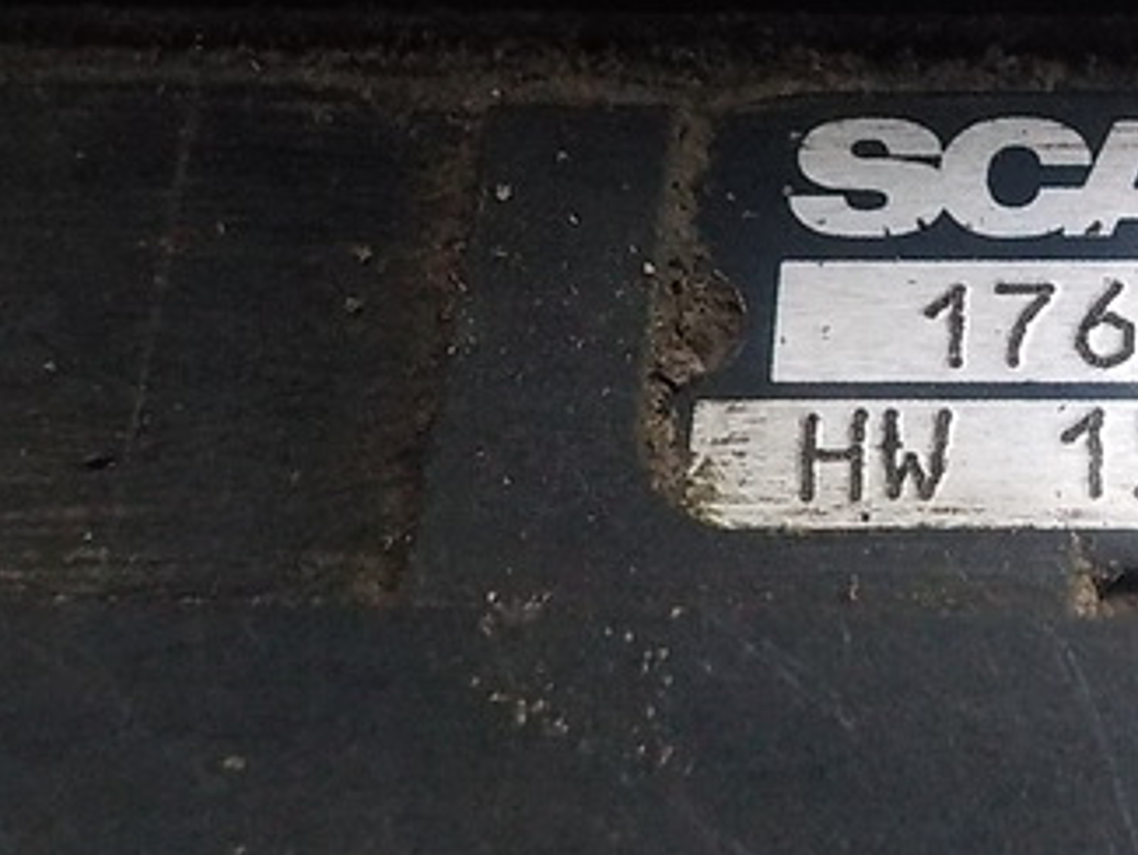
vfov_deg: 24.7
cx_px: 1113
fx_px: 1940
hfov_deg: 30.6
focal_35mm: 59
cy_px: 273
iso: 800
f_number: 3.3
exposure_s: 1/50
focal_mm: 4.1
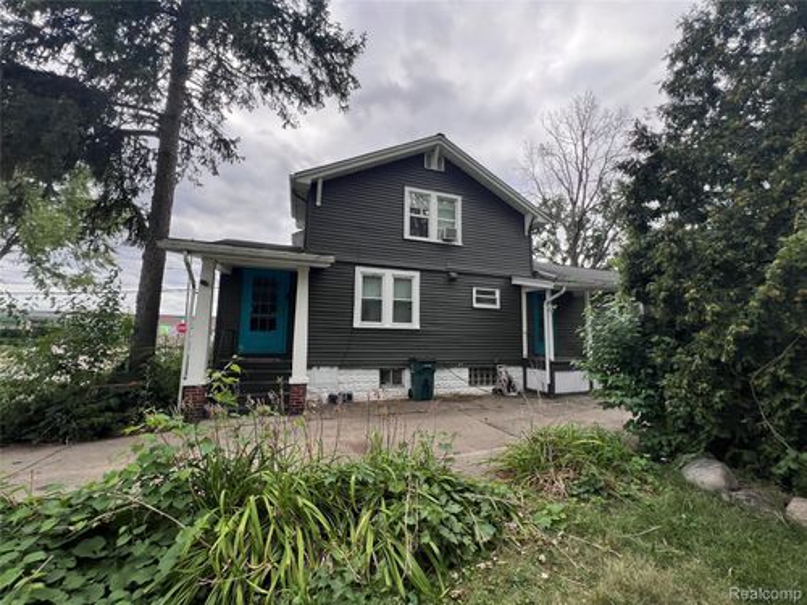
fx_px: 303
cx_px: 404
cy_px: 302
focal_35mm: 13
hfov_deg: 106.2
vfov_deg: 89.9
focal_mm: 1.57
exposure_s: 1/311
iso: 32
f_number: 1.8
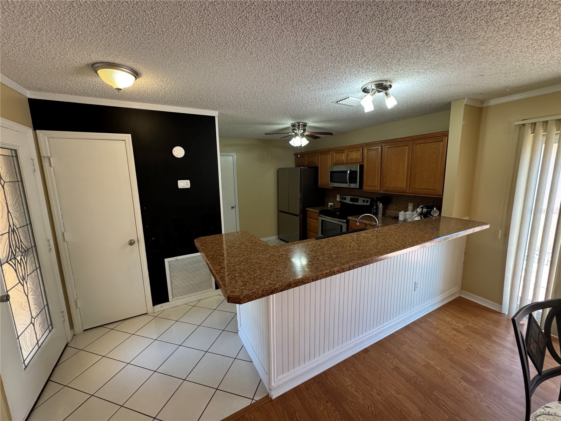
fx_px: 227
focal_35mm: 14
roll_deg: +1.5
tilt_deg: -7.6
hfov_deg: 102.1
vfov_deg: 85.7
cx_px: 280
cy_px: 210
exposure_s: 1/120
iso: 320
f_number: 2.2
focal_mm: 2.22
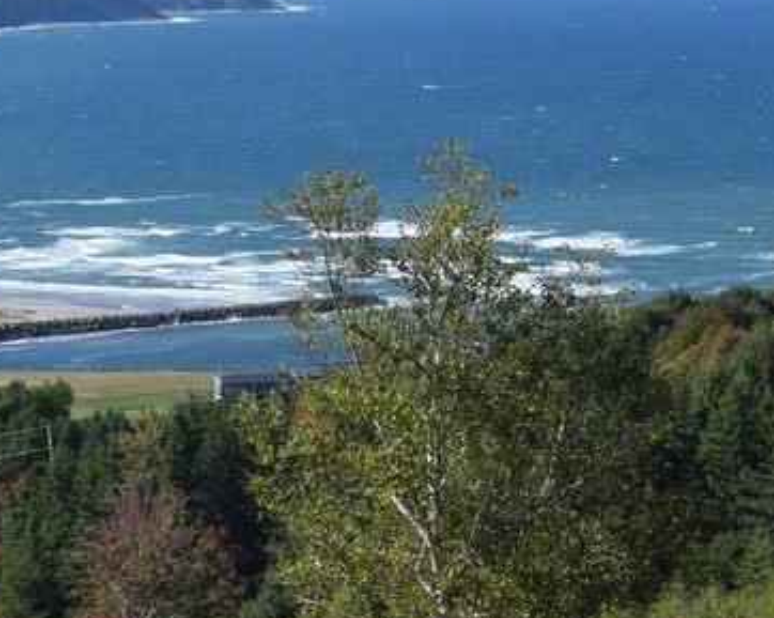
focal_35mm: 168
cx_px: 1371
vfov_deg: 9.1
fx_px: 3847
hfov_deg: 10.8
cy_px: 628
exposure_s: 1/320
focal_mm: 27
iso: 200
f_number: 9
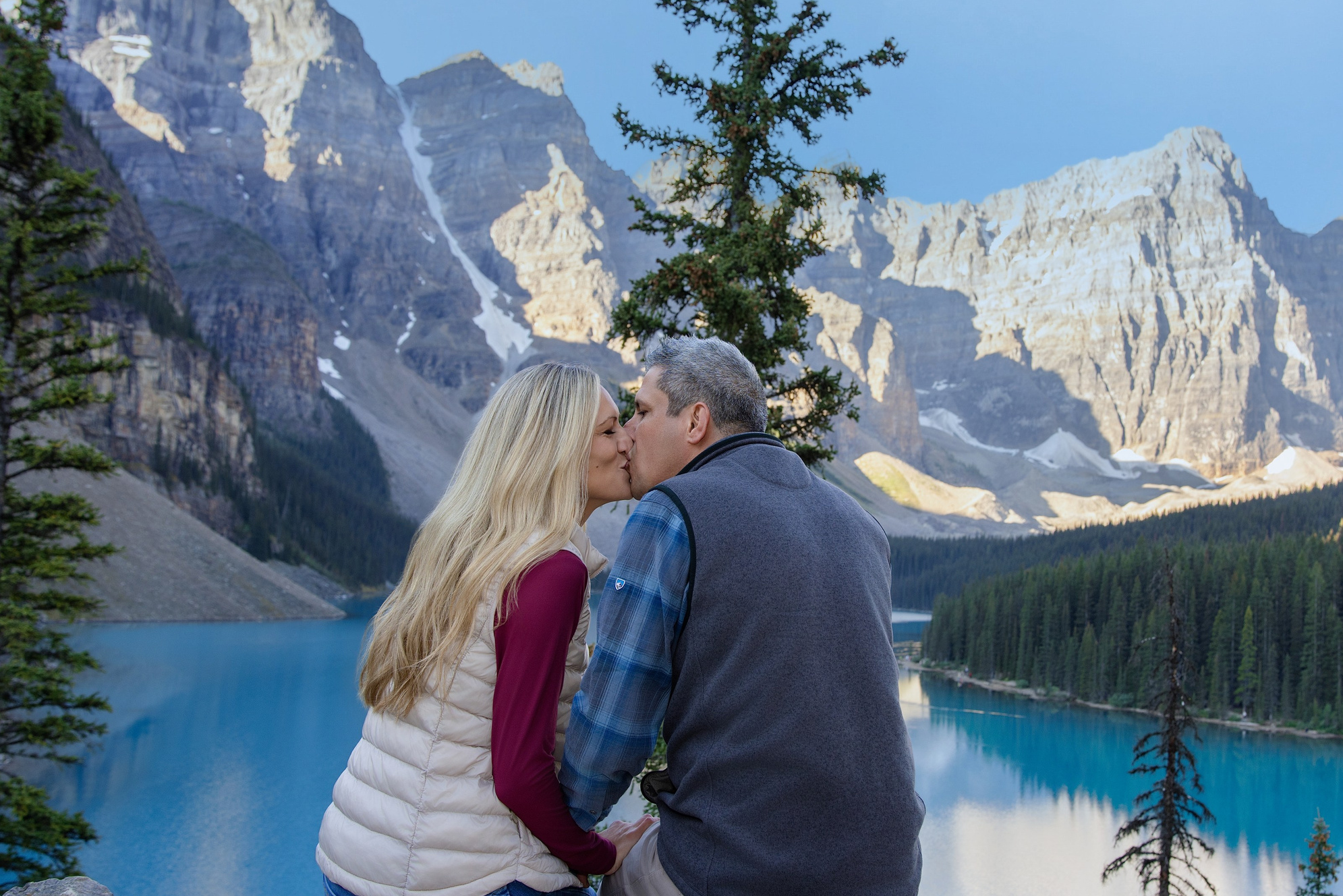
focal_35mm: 36
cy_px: 467
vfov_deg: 36.9
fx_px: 1343
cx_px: 849
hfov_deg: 52.5
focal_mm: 28
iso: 160
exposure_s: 1/125
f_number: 5
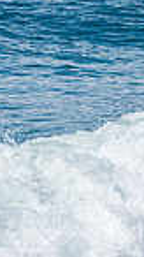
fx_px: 14129
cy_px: 161
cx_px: 448
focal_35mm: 2079
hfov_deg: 0.6
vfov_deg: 1.0
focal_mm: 500
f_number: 5.6
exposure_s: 1/2000
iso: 140
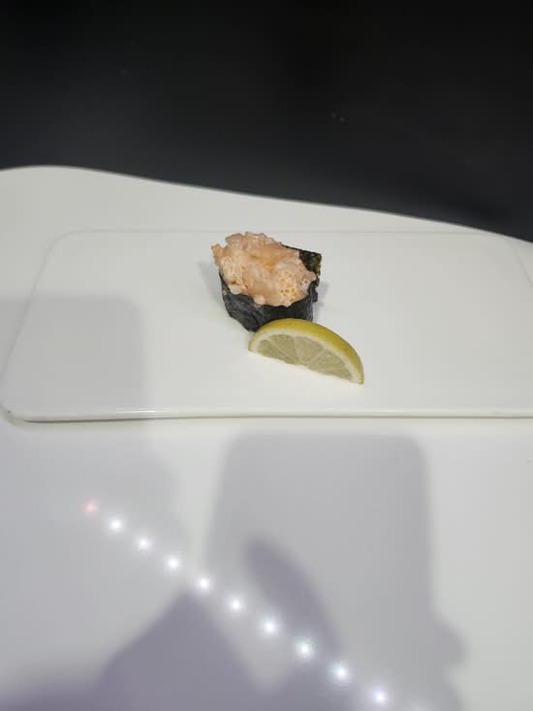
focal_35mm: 23
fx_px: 472
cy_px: 356
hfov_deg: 58.9
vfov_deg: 73.9
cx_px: 266
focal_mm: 5.54
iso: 400
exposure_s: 1/100
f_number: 1.8
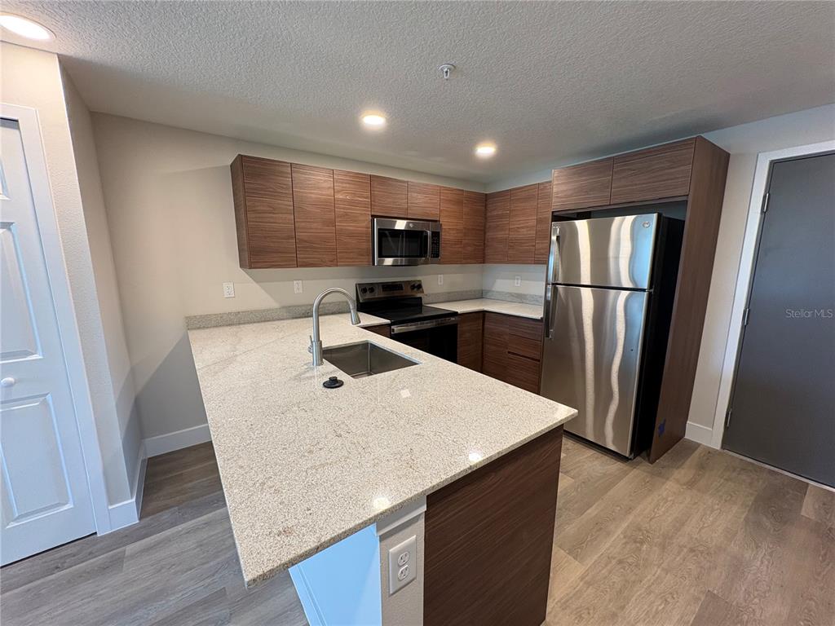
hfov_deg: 102.1
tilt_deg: -9.3
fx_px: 338
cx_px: 418
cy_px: 313
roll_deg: +0.7
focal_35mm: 14
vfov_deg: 85.7
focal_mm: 2.22
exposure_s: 1/60
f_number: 2.2
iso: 200
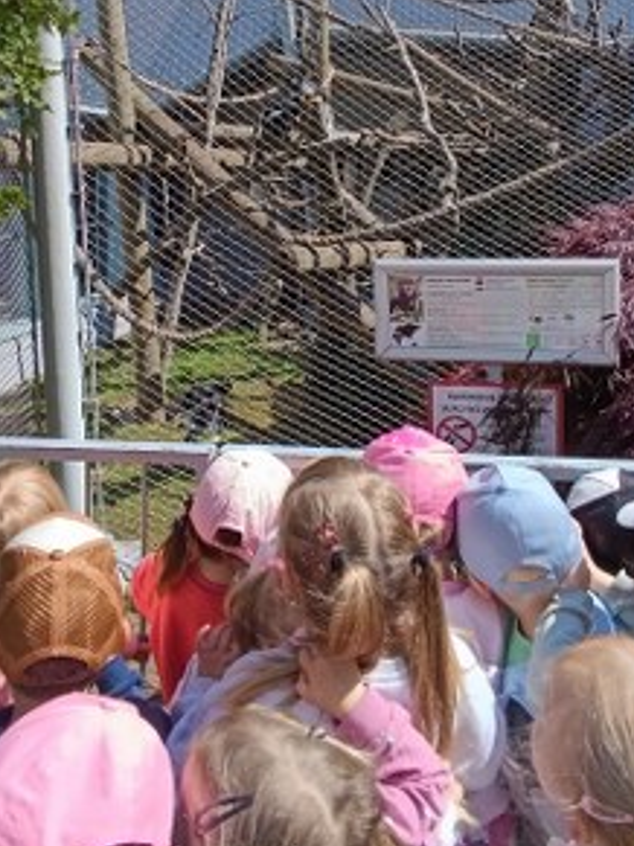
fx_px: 806
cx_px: 305
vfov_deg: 53.6
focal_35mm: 33
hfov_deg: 42.9
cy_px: 244
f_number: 2.2
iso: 50
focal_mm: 1.65
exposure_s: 1/541
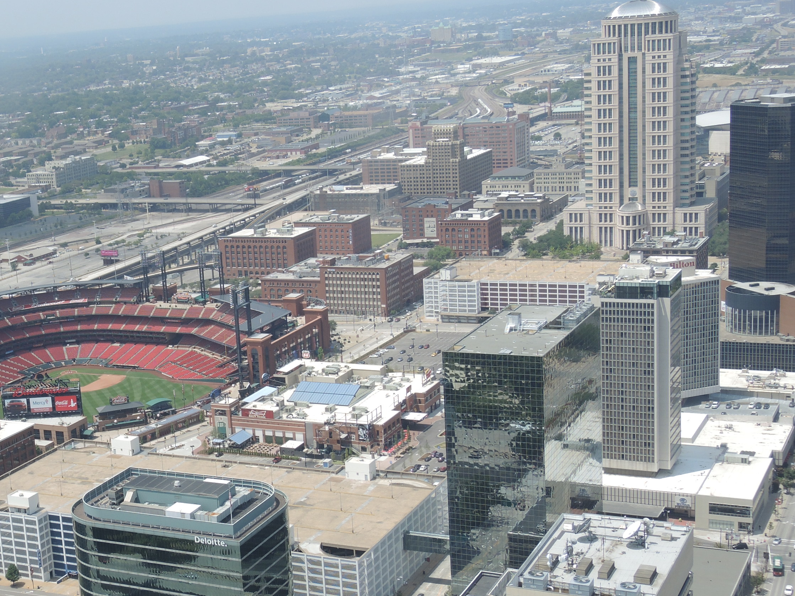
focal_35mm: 59
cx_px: 165
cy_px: 345
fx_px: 1355
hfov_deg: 31.9
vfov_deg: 24.8
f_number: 2.5
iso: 80
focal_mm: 7
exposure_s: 1/1250
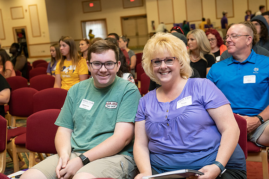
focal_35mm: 55
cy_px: 90
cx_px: 134
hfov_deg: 36.2
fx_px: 411
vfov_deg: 24.6
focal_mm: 55
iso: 2000
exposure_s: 1/160
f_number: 4.5
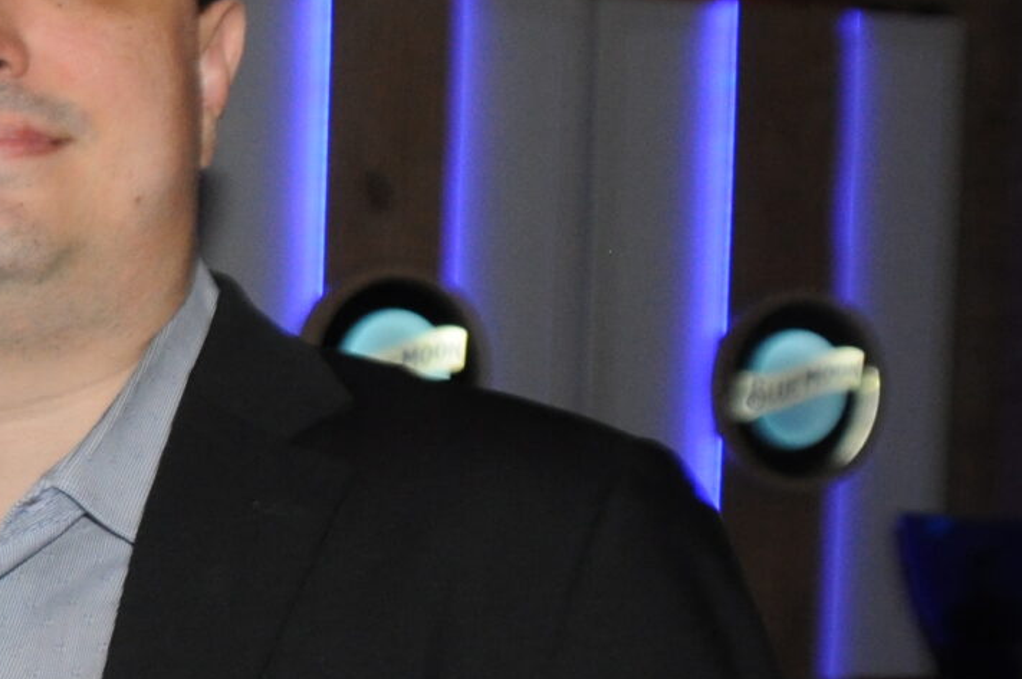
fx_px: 3062
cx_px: -391
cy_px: 525
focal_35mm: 108
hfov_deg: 17.5
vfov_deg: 12.6
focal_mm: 20
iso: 800
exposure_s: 1/60
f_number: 4
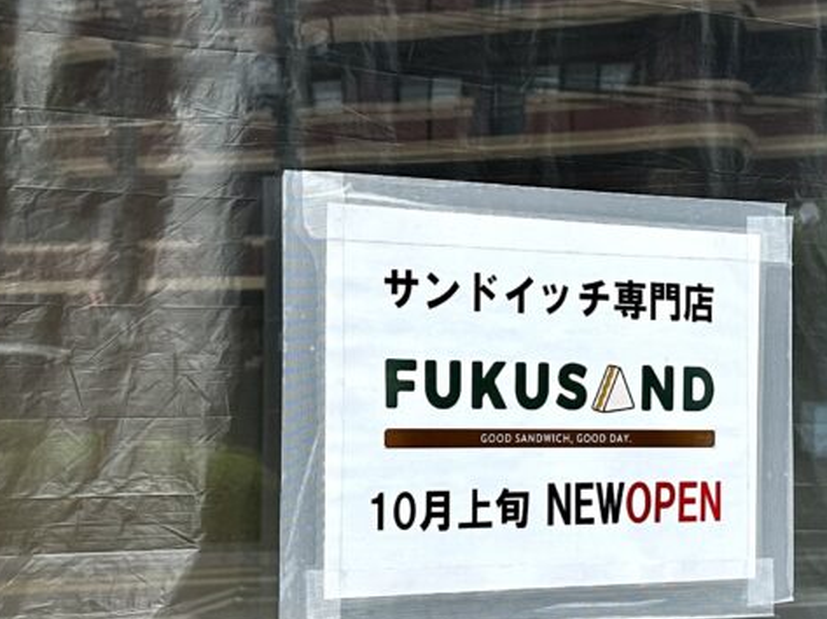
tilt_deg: -0.1
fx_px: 1552
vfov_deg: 22.4
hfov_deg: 29.8
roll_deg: -0.1
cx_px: 341
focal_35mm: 65
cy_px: 462
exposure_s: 1/75
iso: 250
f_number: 1.78
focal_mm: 6.86
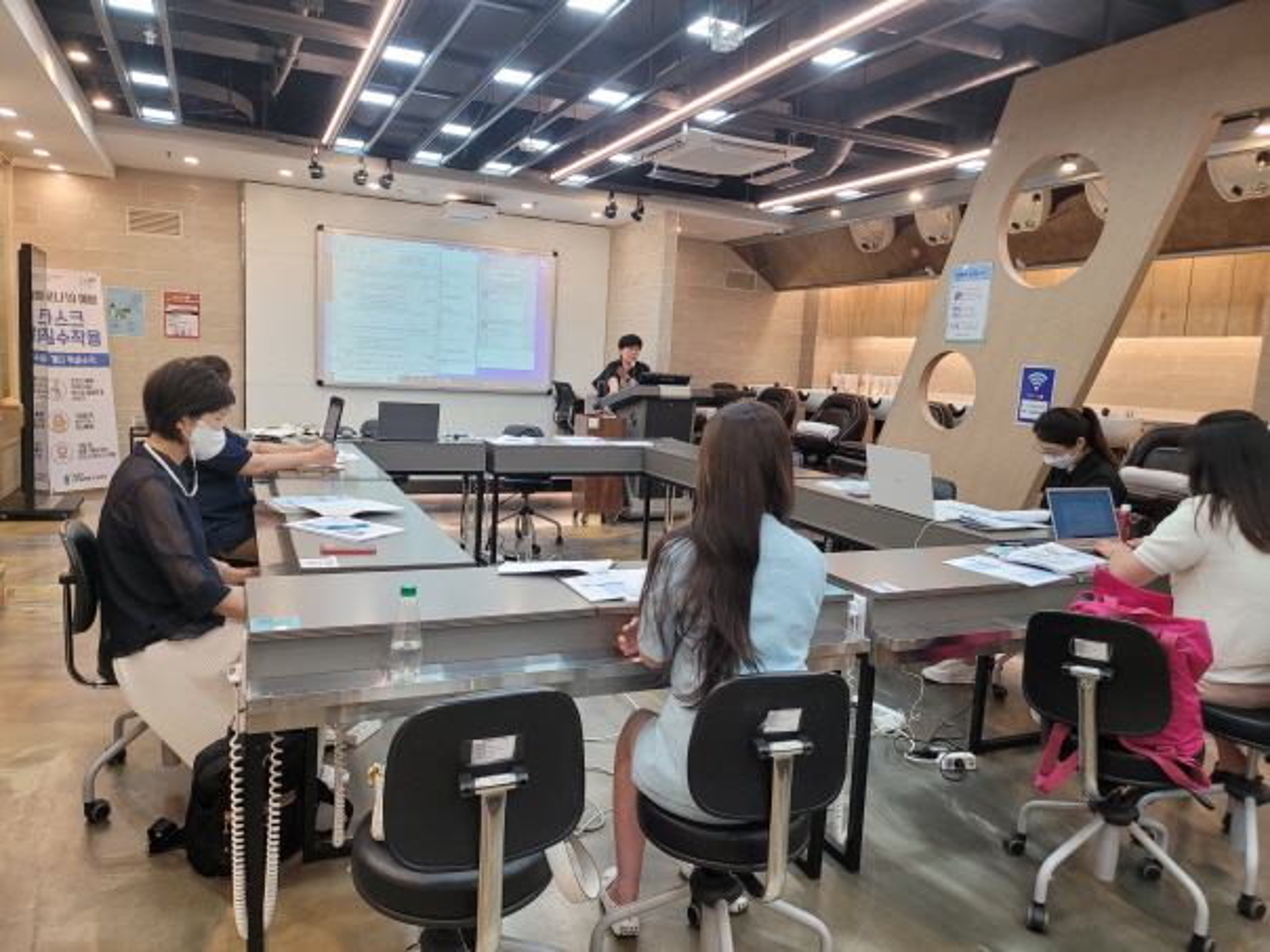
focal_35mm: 26
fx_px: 954
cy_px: 476
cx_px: 635
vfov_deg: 53.1
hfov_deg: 67.3
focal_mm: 5
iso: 100
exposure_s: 1/120
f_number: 1.8
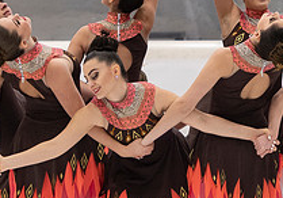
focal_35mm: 767
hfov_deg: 2.6
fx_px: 6119
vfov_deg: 1.9
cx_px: 244
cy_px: 98
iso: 1000
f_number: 4
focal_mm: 125
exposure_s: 1/200
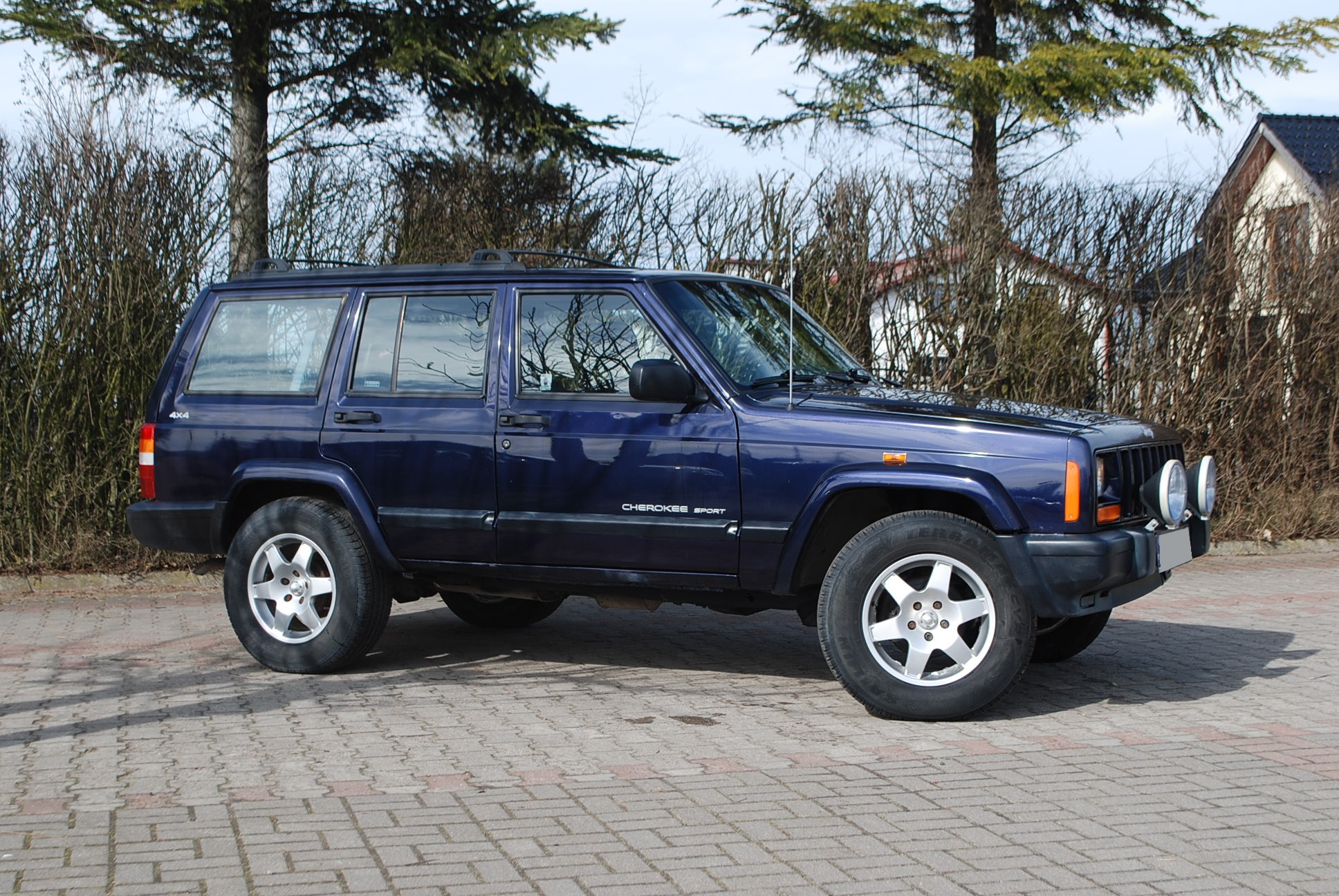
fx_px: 1787
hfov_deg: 41.1
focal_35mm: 48
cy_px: 448
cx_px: 670
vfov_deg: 28.2
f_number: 6.3
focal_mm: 32
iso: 100
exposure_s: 1/160
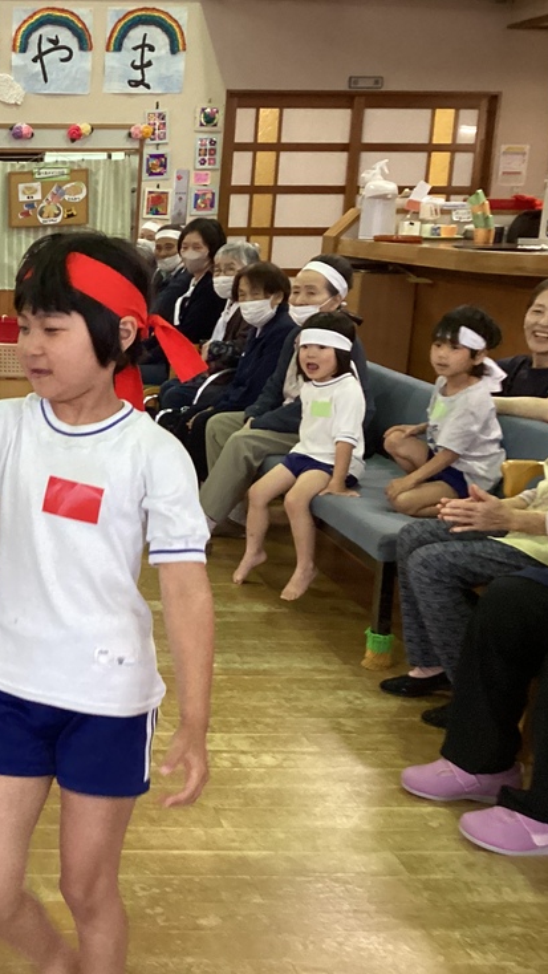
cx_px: -88
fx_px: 1188
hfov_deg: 23.9
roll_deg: +0.1
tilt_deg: -10.9
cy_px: 495
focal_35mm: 46
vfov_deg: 44.6
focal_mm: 3.3
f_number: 2.4
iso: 320
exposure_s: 1/60
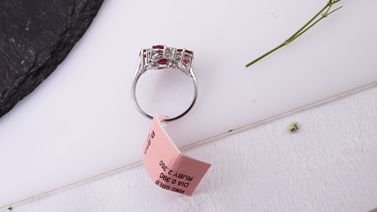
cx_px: 164
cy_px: 86
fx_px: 860
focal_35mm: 86
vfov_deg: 14.1
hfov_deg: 24.7
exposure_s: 1/80
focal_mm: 70
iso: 640
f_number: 20
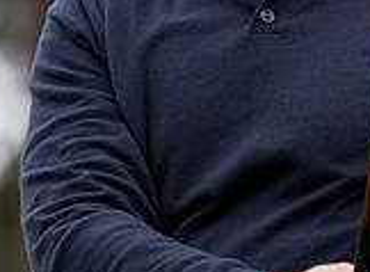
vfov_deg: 1.5
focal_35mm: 977
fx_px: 10366
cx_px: 213
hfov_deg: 2.0
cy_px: -91
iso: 1000
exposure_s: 1/1000
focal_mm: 200
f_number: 4
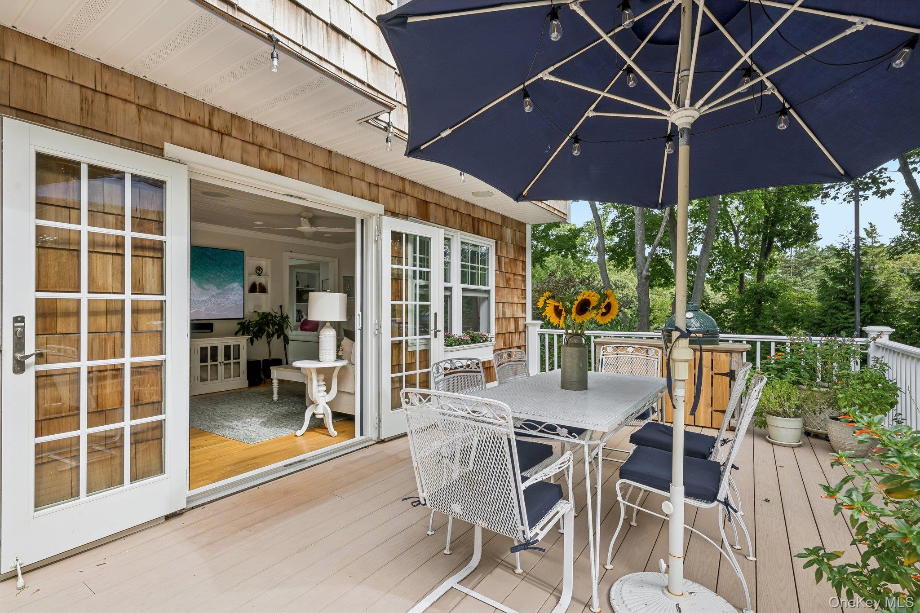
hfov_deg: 93.3
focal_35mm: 17
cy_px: 306
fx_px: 434
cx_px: 460
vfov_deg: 70.4
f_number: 9
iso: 160
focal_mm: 17
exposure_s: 1/80
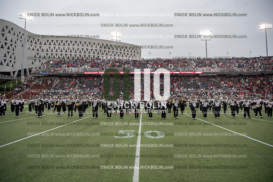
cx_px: 136
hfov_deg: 73.7
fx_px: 182
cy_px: 91
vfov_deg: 53.2
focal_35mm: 24
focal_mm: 24
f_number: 3.5
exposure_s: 1/500
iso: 250
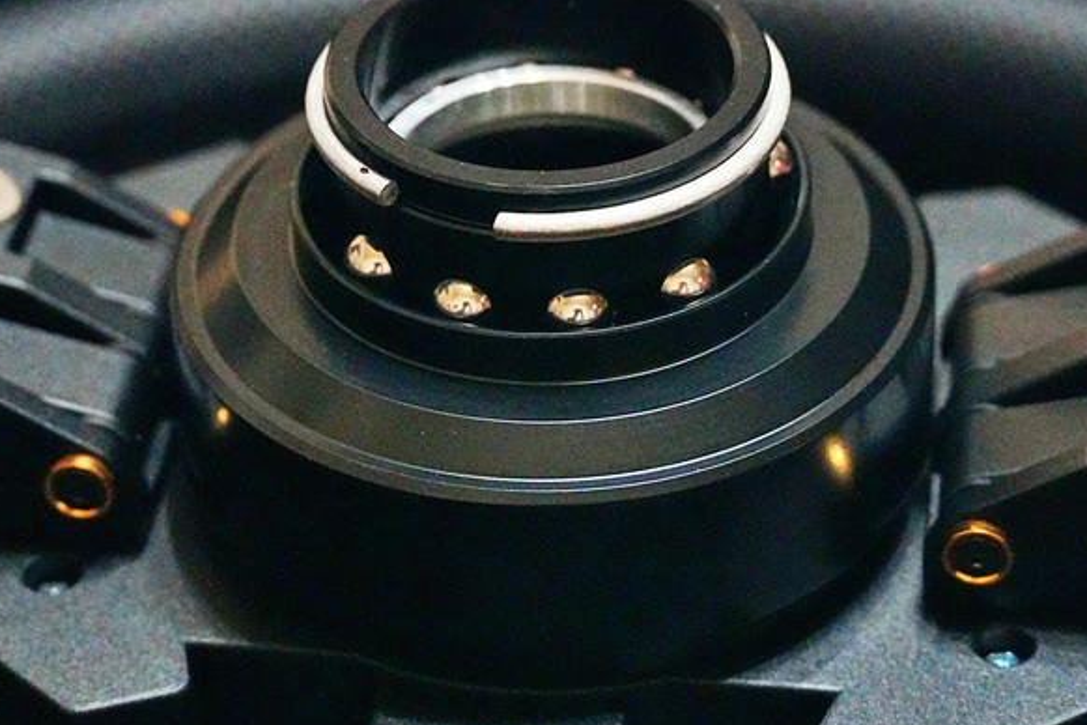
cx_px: 549
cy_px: 275
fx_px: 3704
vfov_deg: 11.2
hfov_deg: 16.7
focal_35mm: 123
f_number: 5.6
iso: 12800
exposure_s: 1/125
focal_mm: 61
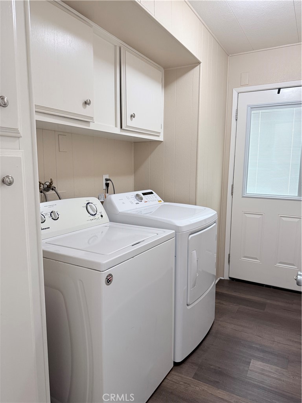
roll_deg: -0.2
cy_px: 202
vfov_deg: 71.6
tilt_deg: -7.9
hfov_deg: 56.8
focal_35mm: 24
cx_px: 151
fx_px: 279
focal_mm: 6.76
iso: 250
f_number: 1.78
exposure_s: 1/60
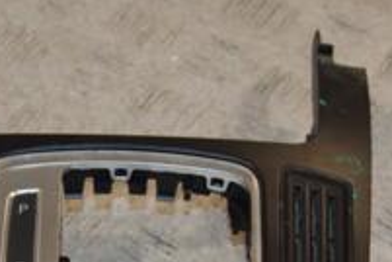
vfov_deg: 8.9
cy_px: 340
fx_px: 1655
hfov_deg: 13.5
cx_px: 94
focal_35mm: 152
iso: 800
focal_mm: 34
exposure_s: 1/200
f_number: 6.3
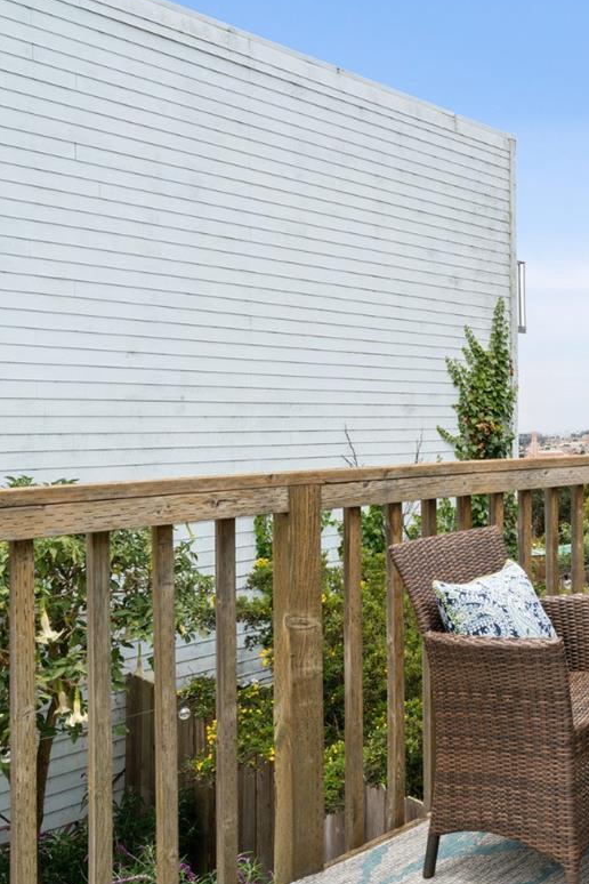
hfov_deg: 35.8
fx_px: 761
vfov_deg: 60.3
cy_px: 465
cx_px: 653
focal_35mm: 31
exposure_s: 1/125
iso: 400
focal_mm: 16
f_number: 16
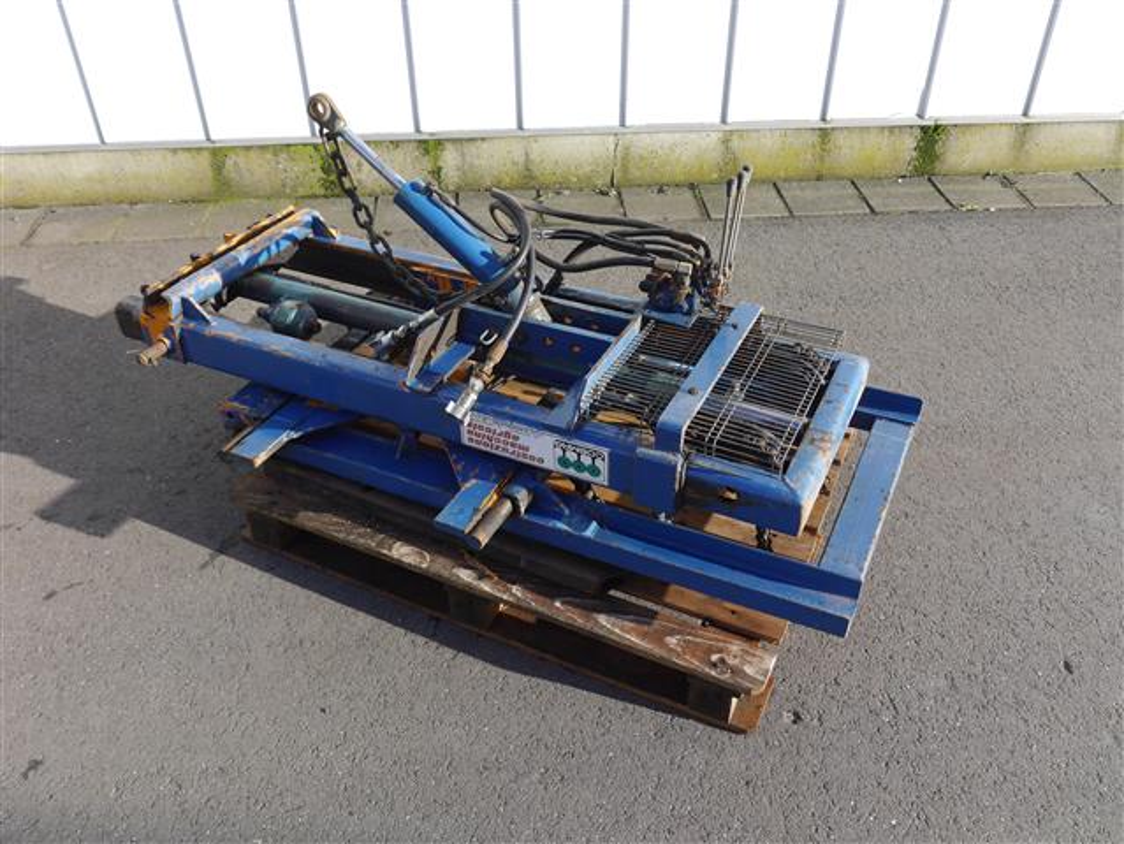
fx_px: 975
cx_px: 562
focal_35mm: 30
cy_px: 422
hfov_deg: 59.9
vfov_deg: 46.8
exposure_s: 1/320
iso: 160
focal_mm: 15
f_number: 5.6
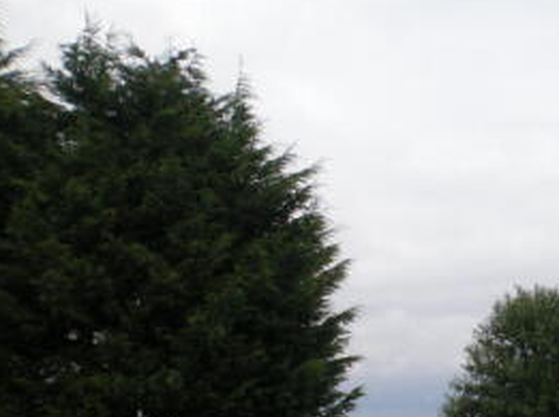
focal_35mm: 85
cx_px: 410
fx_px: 1371
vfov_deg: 17.1
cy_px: 350
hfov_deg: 22.9
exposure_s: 1/450
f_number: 4.6
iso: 64
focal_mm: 6.3
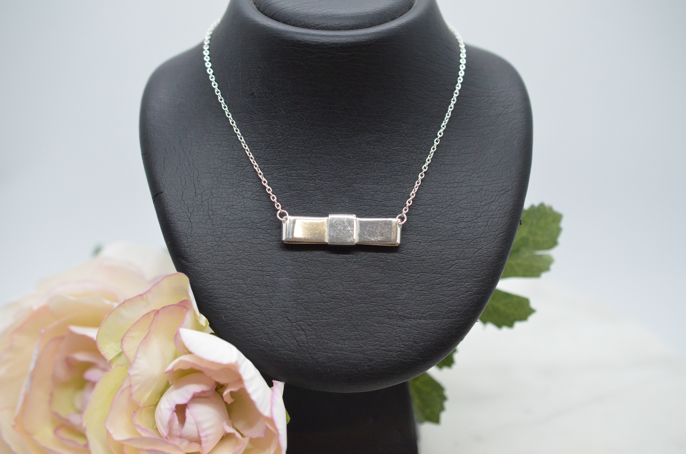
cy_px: 227
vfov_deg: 22.5
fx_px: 1141
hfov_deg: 33.5
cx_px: 343
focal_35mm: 60
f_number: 4
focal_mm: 40
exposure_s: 1/1600
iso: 2500
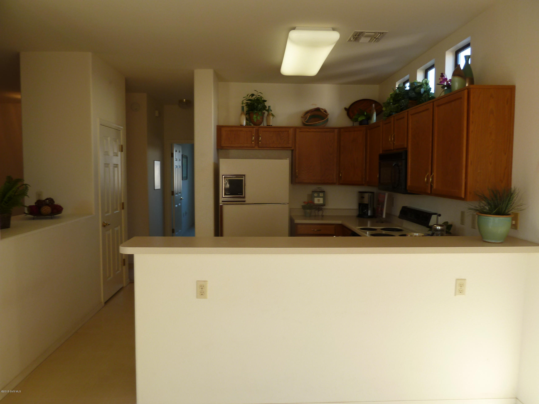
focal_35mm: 25
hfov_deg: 69.4
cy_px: 202
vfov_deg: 54.9
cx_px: 270
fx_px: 389
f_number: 3.3
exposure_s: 1/40
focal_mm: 4.1
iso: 80
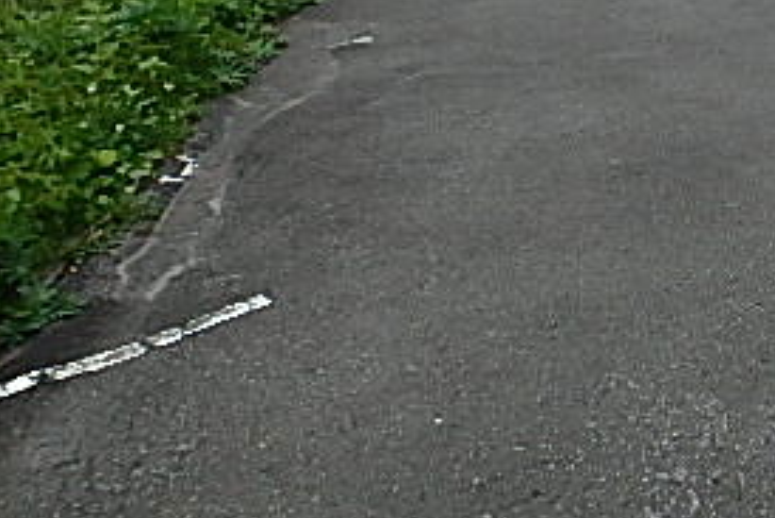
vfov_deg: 23.9
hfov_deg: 34.2
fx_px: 1098
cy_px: -116
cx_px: 832
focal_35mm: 51
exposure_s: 1/500
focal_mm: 3.7
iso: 125
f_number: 3.5
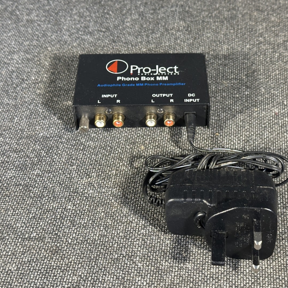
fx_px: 537
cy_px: 144
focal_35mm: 57
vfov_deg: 30.0
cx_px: 175
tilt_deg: -46.3
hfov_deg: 30.0
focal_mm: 6.86
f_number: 1.78
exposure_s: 1/50
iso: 200
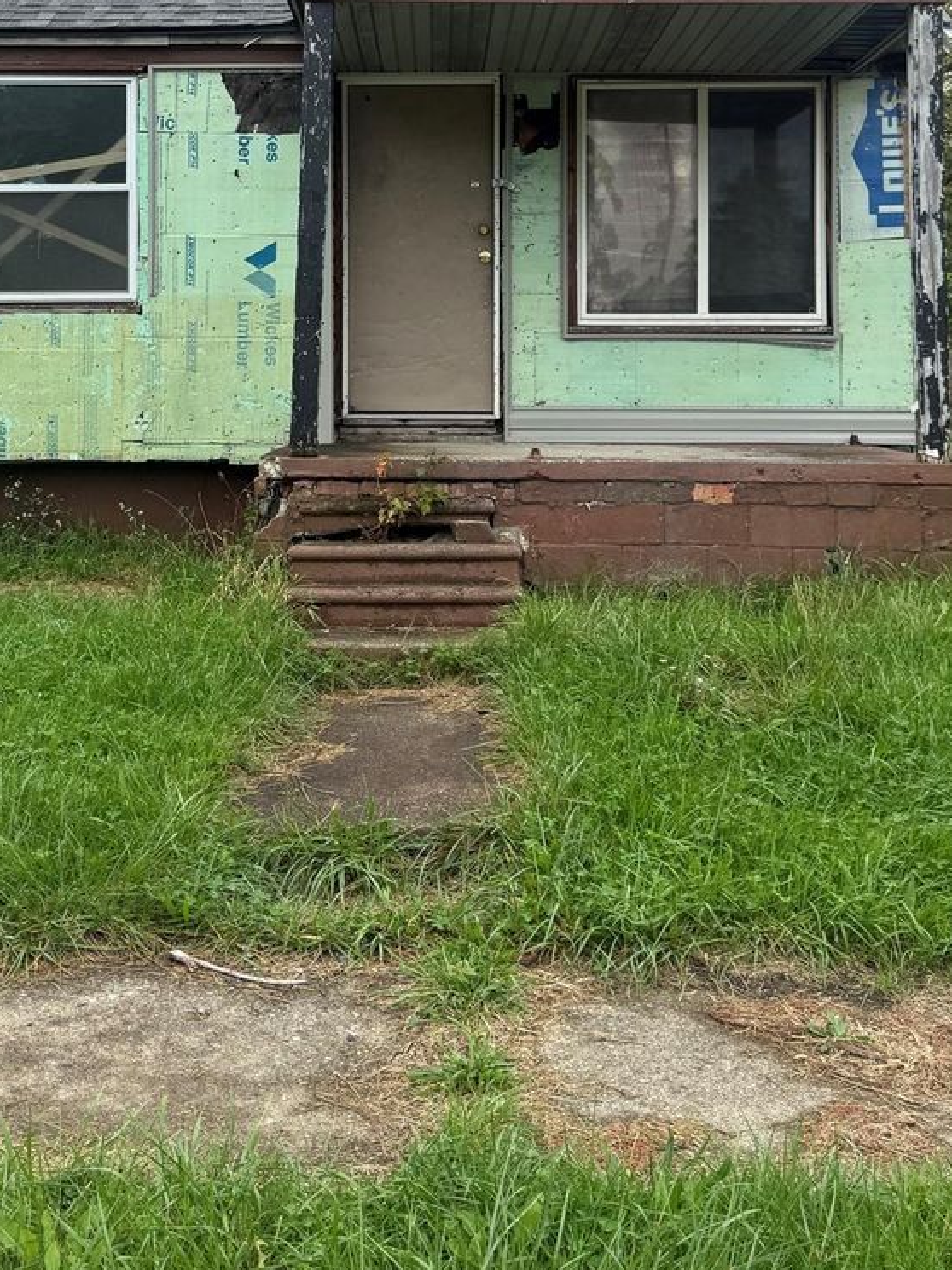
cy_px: 318
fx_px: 1615
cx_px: 399
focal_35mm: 44
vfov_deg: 41.7
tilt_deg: +1.4
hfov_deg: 32.8
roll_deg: -1.0
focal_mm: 6.76
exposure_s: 1/1192
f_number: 1.78
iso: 80
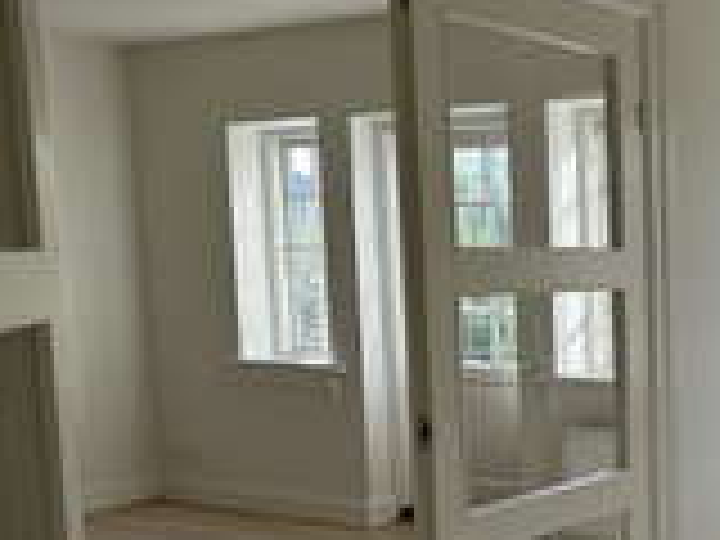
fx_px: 1165
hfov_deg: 30.1
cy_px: 405
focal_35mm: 56
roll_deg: +0.1
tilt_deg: -7.7
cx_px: 826
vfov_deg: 25.8
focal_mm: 6.86
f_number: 1.78
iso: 80
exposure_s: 1/816
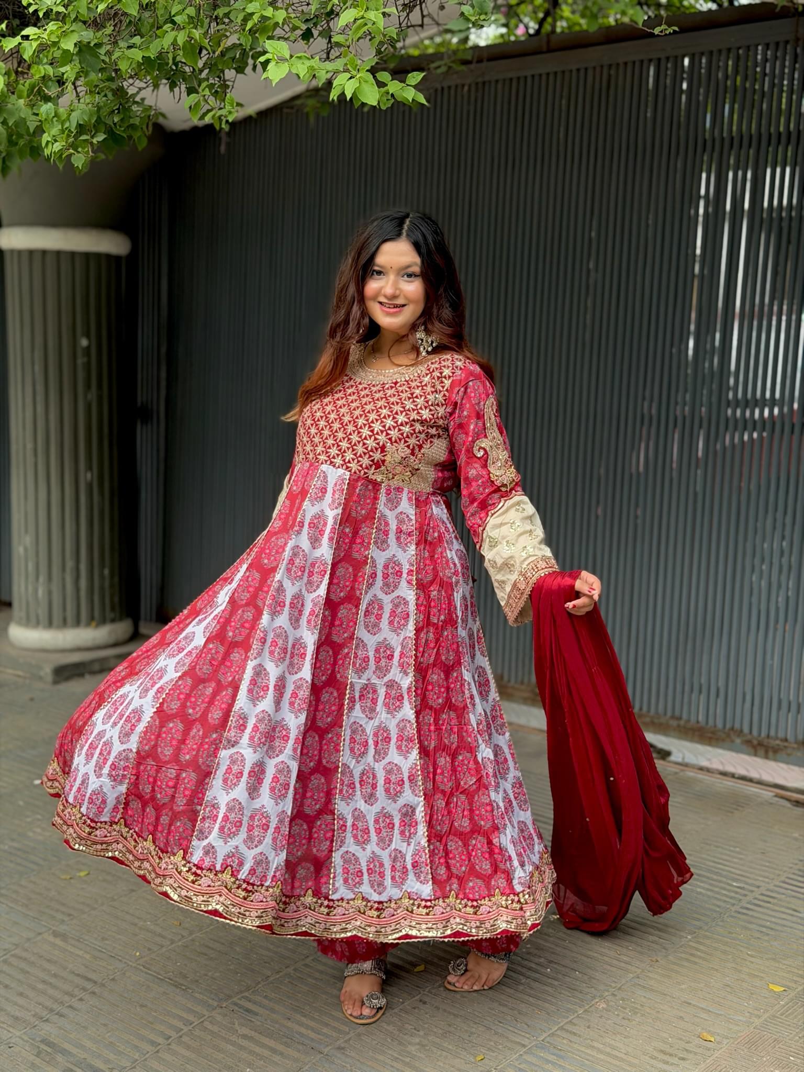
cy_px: 536
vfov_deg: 39.7
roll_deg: -1.9
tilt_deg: -7.5
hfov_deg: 30.3
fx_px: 1486
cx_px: 402
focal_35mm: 48
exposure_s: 1/128
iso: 50
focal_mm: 6.76
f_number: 1.78
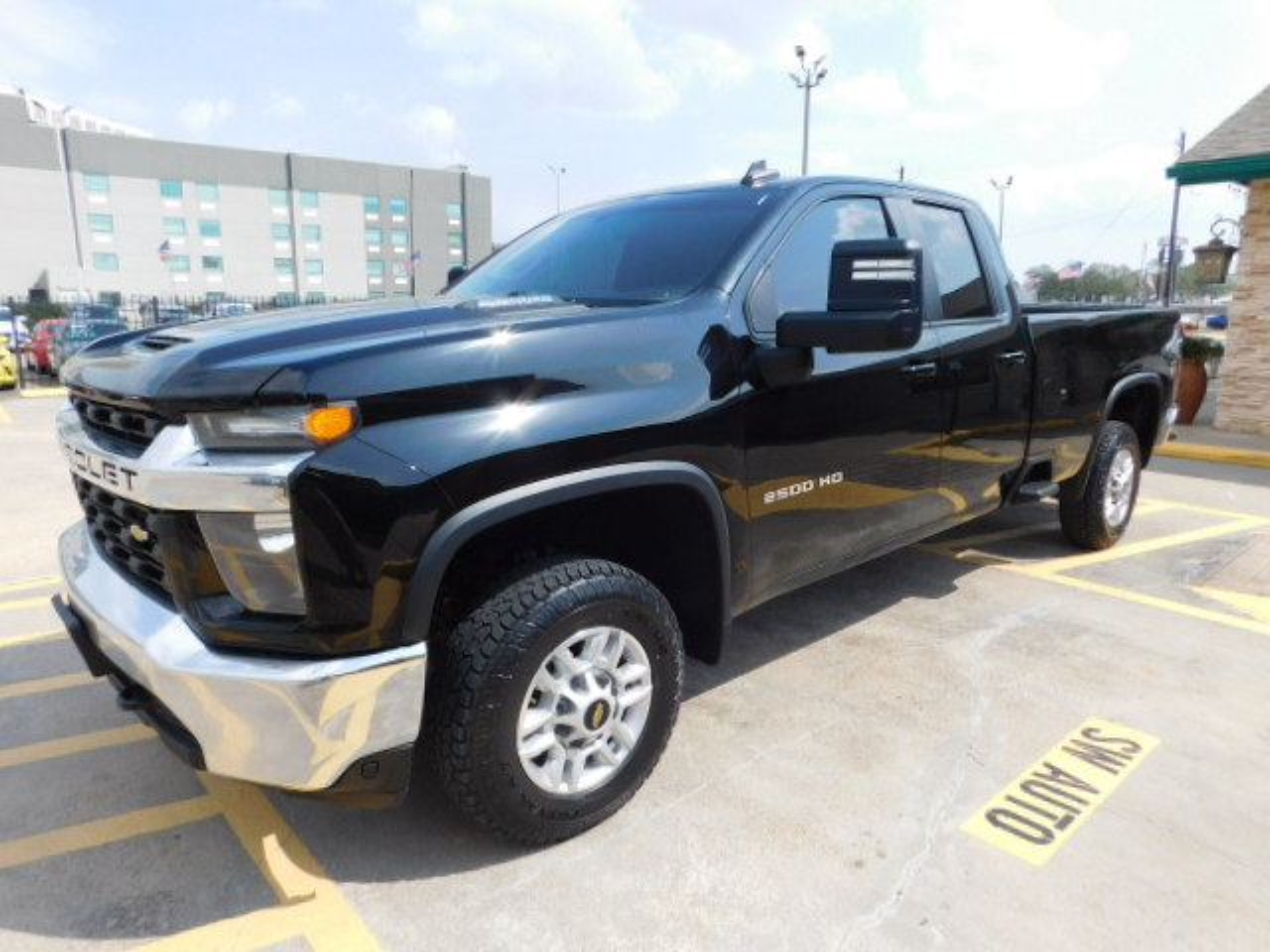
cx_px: 635
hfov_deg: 73.9
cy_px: 476
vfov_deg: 58.9
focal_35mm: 23
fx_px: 844
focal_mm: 4
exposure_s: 1/1250
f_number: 3
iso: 125
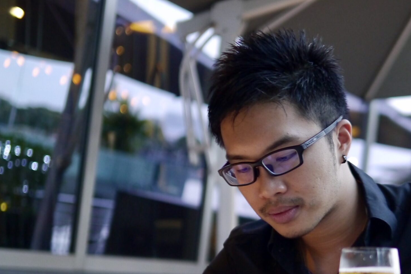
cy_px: 207
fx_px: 1039
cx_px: 298
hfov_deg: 22.2
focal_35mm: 91
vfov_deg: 15.0
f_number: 1.6
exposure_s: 1/160
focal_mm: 25
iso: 800
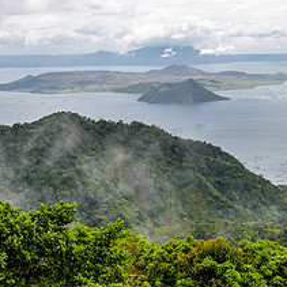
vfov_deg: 26.9
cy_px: 142
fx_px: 600
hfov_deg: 26.6
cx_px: 211
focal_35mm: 64
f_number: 8
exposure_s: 1/200
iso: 125
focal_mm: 24
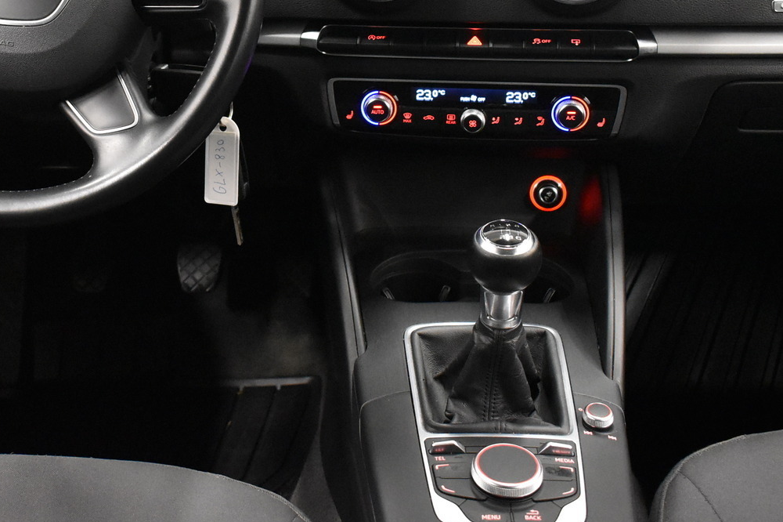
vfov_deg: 23.9
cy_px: 103
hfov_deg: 35.1
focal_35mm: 56
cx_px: 207
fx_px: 1213
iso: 5000
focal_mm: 23
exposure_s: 1/40
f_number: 3.8
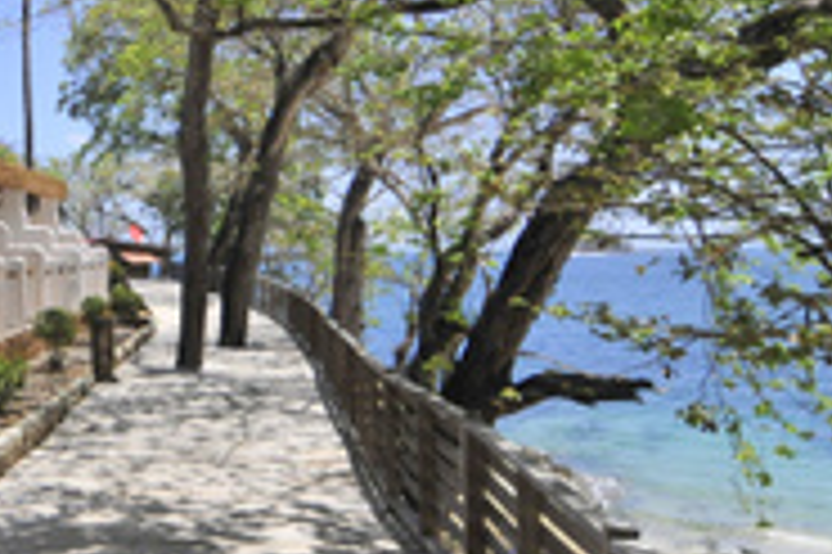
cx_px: 63
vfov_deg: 32.3
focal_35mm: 40
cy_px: 110
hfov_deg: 43.5
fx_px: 929
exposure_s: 1/3200
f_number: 4
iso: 800
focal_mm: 11
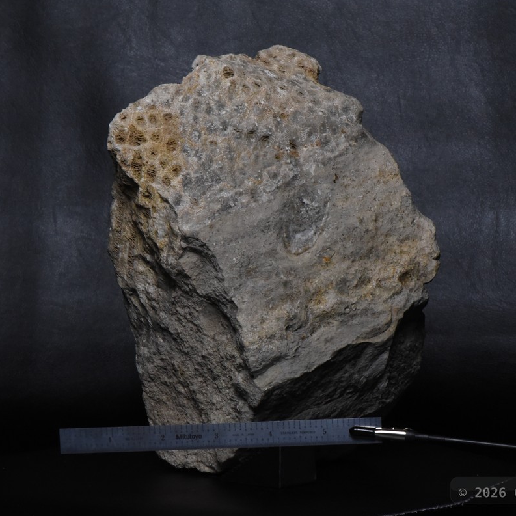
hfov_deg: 12.9
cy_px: 259
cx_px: 243
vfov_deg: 12.9
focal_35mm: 135
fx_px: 2277
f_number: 20
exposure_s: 1/40
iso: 5000
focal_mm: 105
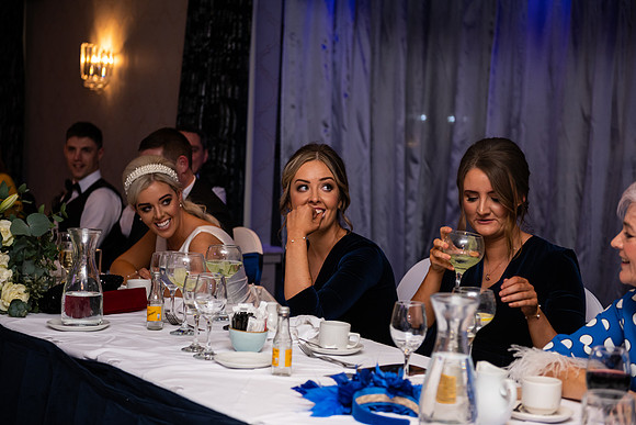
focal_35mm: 70
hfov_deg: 28.8
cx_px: 318
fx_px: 1237
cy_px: 212
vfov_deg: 19.5
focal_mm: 70
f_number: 3.5
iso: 640
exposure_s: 1/160
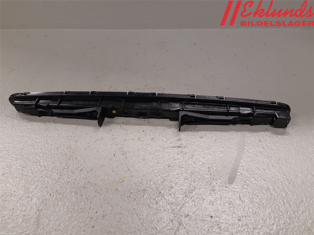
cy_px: 118
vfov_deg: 53.1
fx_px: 236
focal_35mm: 26
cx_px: 157
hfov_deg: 67.3
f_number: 1.7
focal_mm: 3.93
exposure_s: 1/50
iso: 80
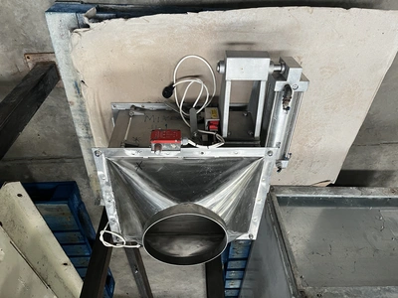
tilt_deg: -51.6
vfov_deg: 53.1
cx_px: 199
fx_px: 299
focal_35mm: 26
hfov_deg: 67.3
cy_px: 149
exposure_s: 1/60
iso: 200
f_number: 1.6
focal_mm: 5.1
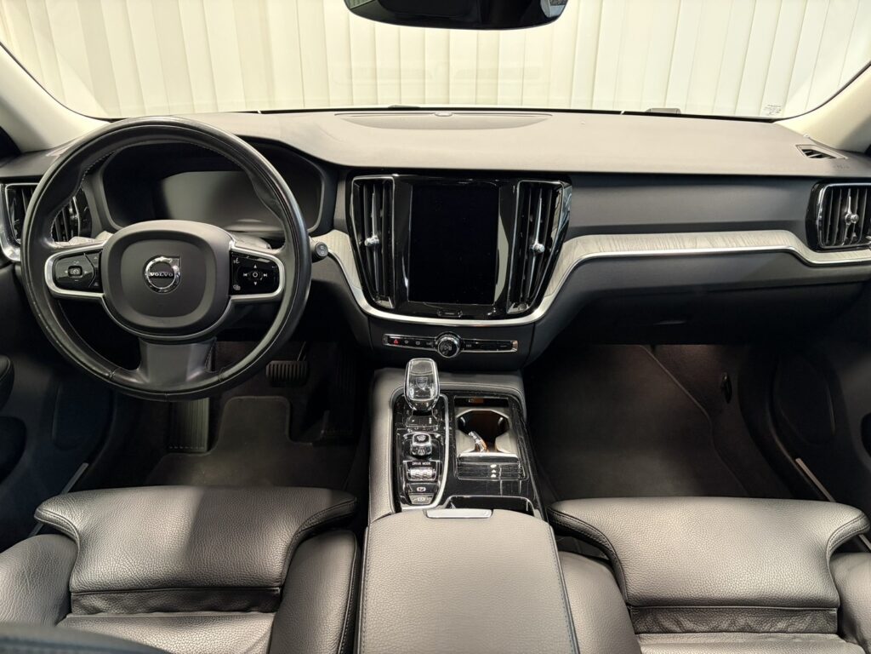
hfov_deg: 67.3
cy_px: 327
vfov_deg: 53.1
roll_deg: +0.1
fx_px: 654
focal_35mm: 26
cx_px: 436
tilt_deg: -26.1
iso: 400
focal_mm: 5.96
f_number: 1.6
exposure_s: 1/42
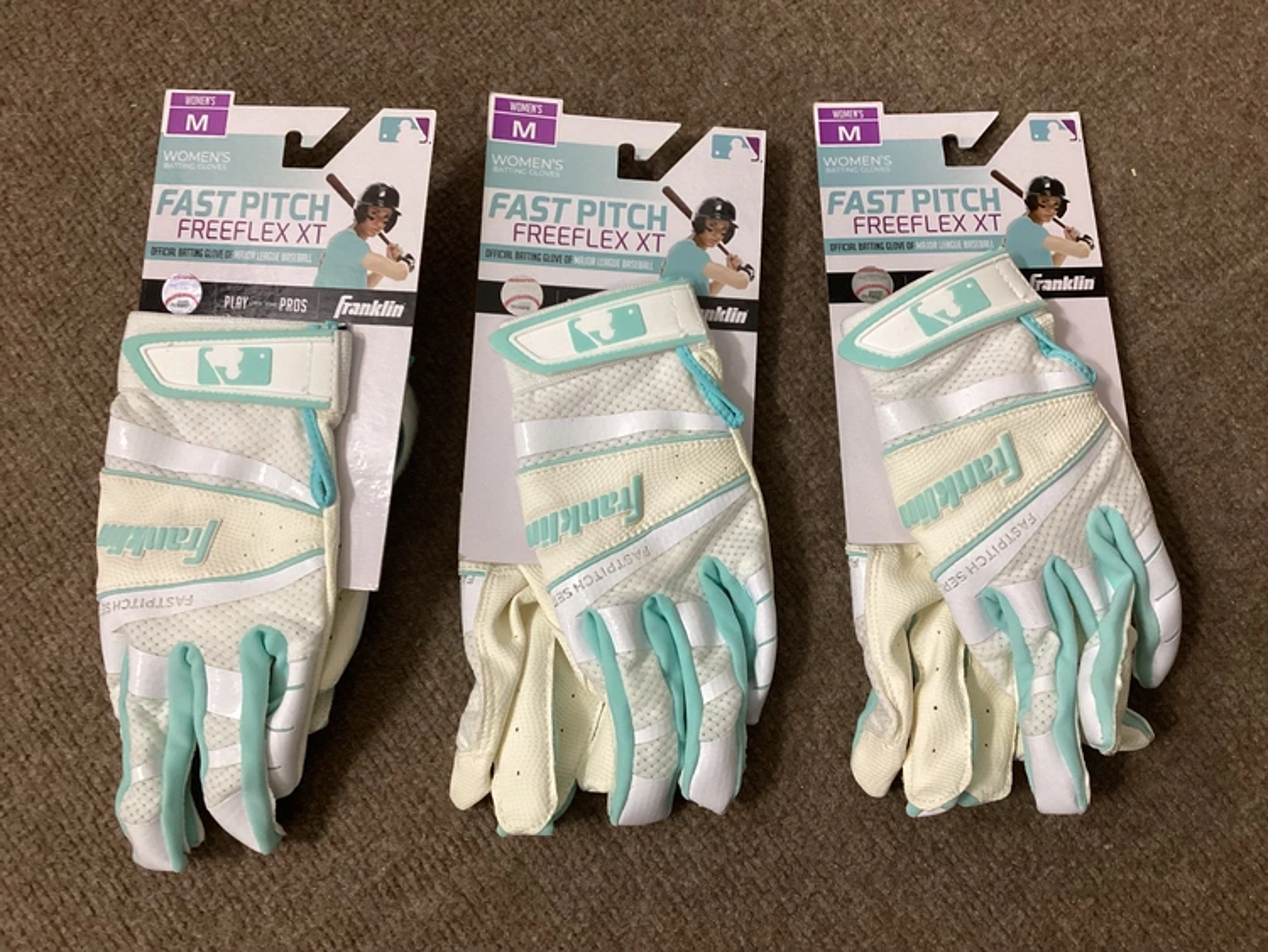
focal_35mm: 31
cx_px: 634
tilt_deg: -80.9
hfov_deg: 58.3
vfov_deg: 45.5
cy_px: 476
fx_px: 1136
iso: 250
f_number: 2.4
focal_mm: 3.3
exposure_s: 1/60
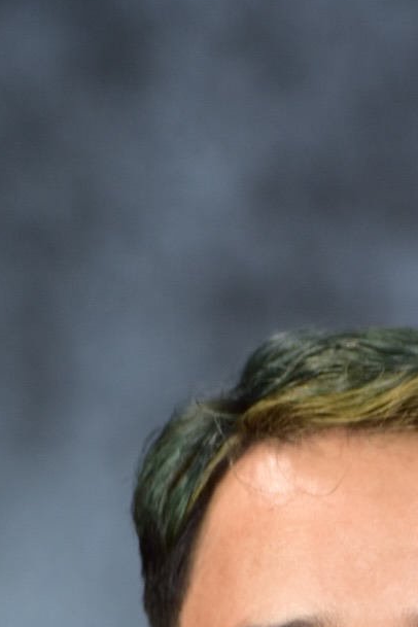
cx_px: 385
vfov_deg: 7.6
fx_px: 4545
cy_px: 1162
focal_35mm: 261
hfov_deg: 5.3
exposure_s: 1/80
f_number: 2.8
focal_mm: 46
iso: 160
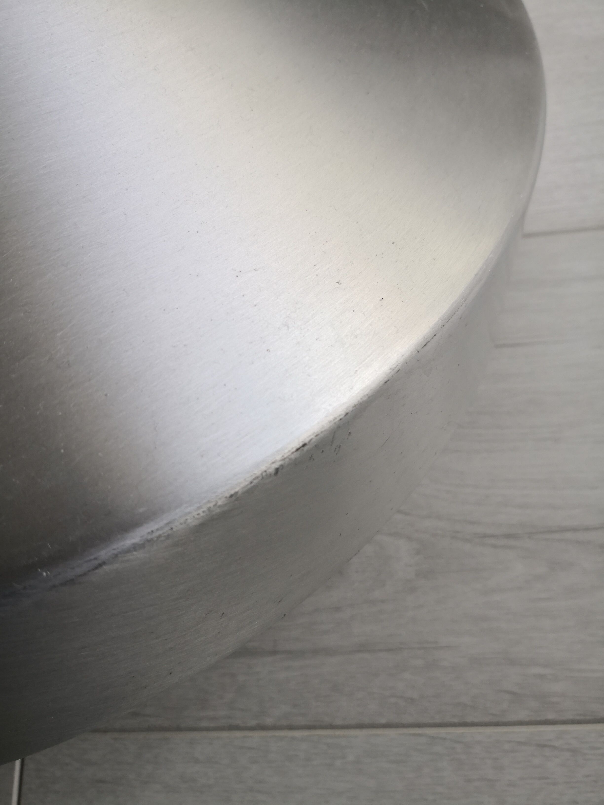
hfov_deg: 51.4
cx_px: 302
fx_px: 628
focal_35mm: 27
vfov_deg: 65.3
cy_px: 402
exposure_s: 1/125
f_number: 1.6
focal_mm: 3.95
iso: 50
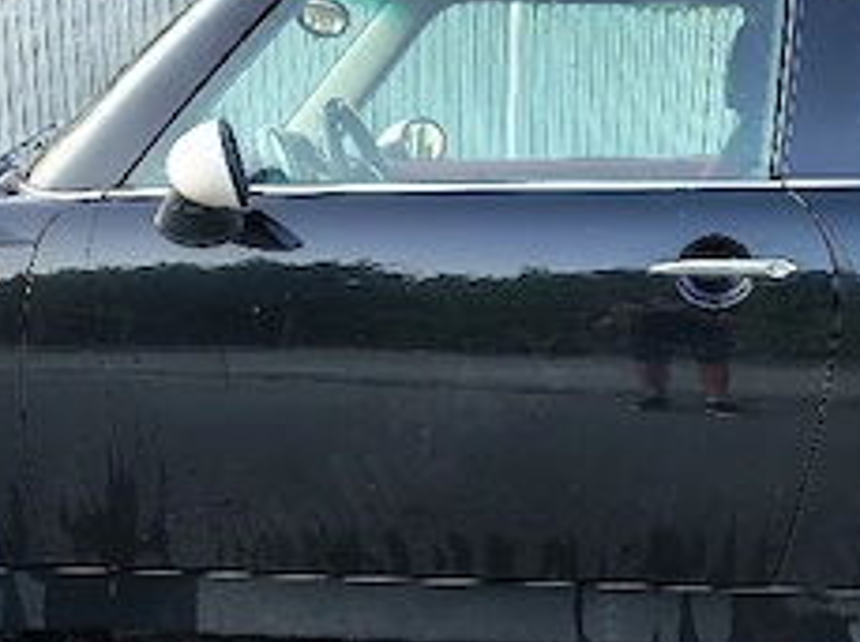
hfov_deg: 30.6
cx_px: 541
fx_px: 1563
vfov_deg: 23.0
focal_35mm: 63
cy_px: 488
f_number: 1.8
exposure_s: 1/100
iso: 132
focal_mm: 5.56
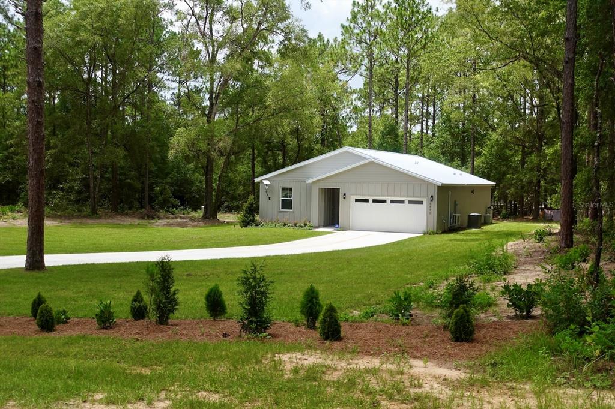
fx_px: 751
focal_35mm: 44
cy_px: 204
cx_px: 308
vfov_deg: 30.5
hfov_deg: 44.5
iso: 125
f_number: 4
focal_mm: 16.17
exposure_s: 1/80
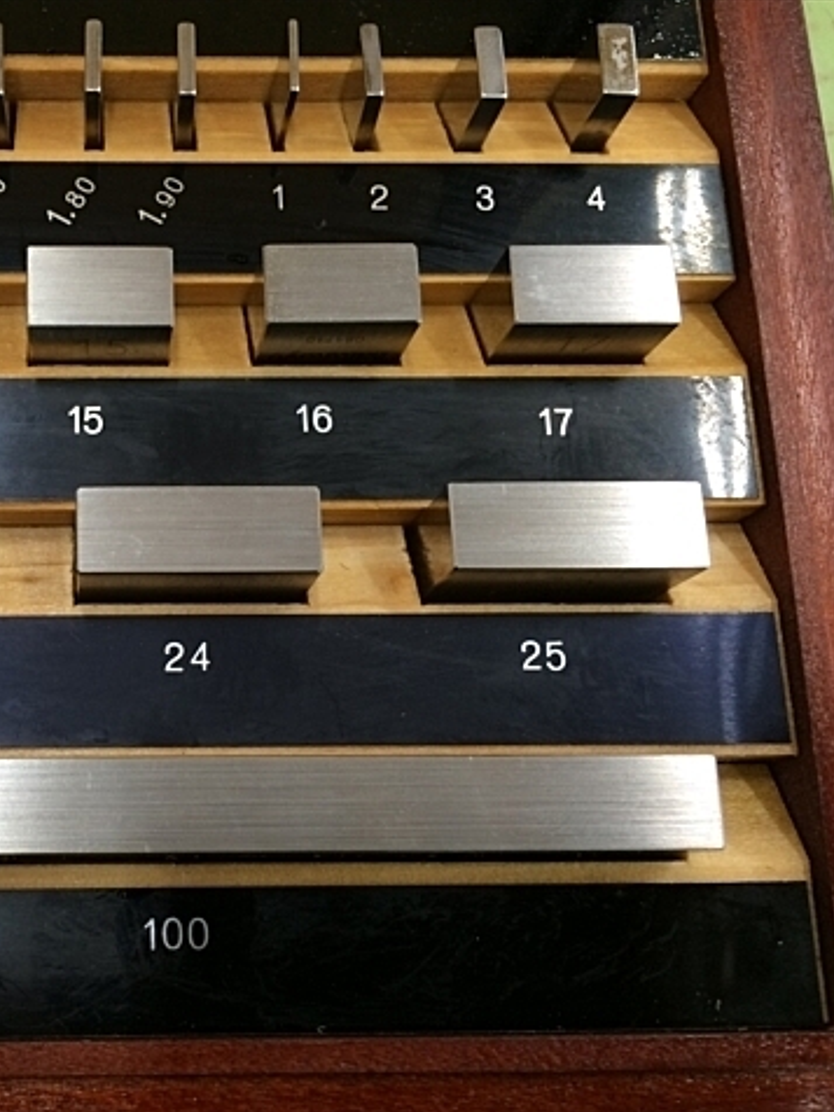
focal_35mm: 39
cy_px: 558
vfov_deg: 47.9
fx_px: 1253
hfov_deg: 35.1
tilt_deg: -76.2
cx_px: 112
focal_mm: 4.15
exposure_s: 1/30
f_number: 2.2
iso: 100
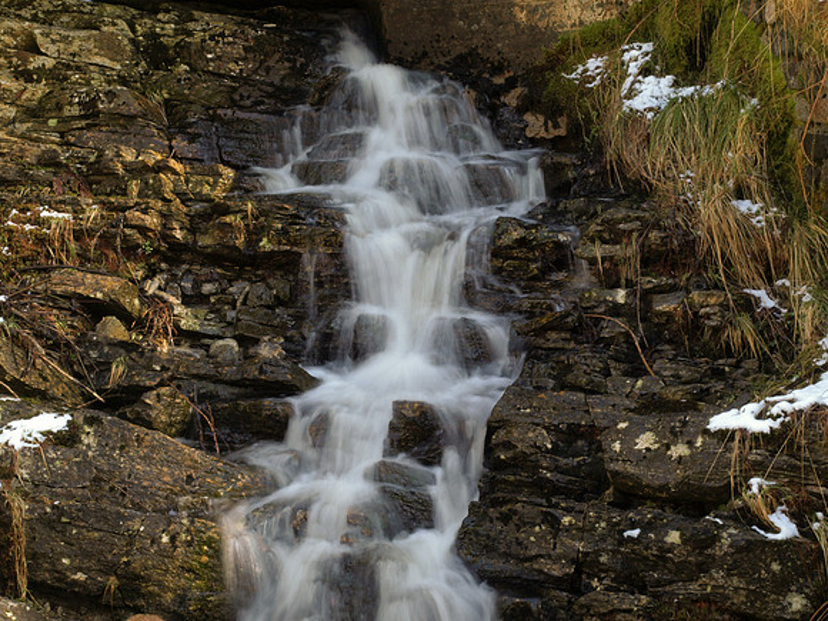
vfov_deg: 27.0
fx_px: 1292
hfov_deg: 35.5
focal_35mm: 54
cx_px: 414
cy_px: 310
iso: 200
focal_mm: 27
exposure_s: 1/4
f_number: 22
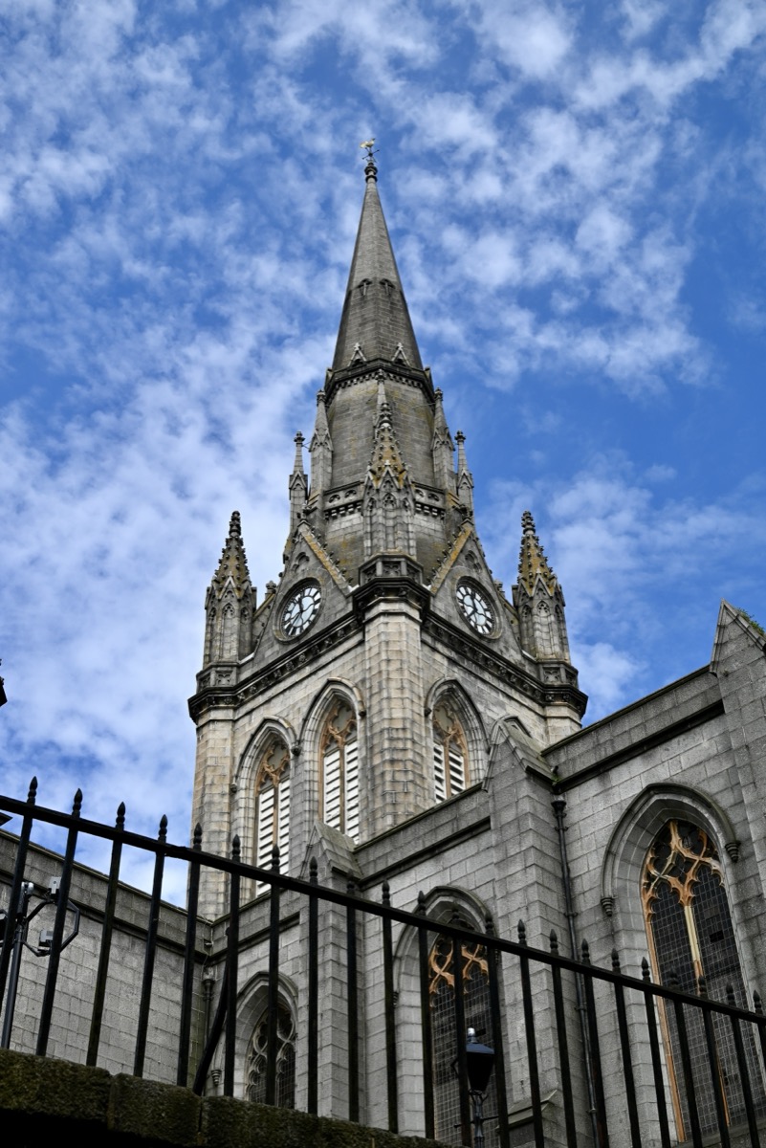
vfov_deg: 44.5
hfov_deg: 30.5
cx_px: 383
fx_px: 1403
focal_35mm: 44
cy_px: 574
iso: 160
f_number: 9
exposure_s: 1/320
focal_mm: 44
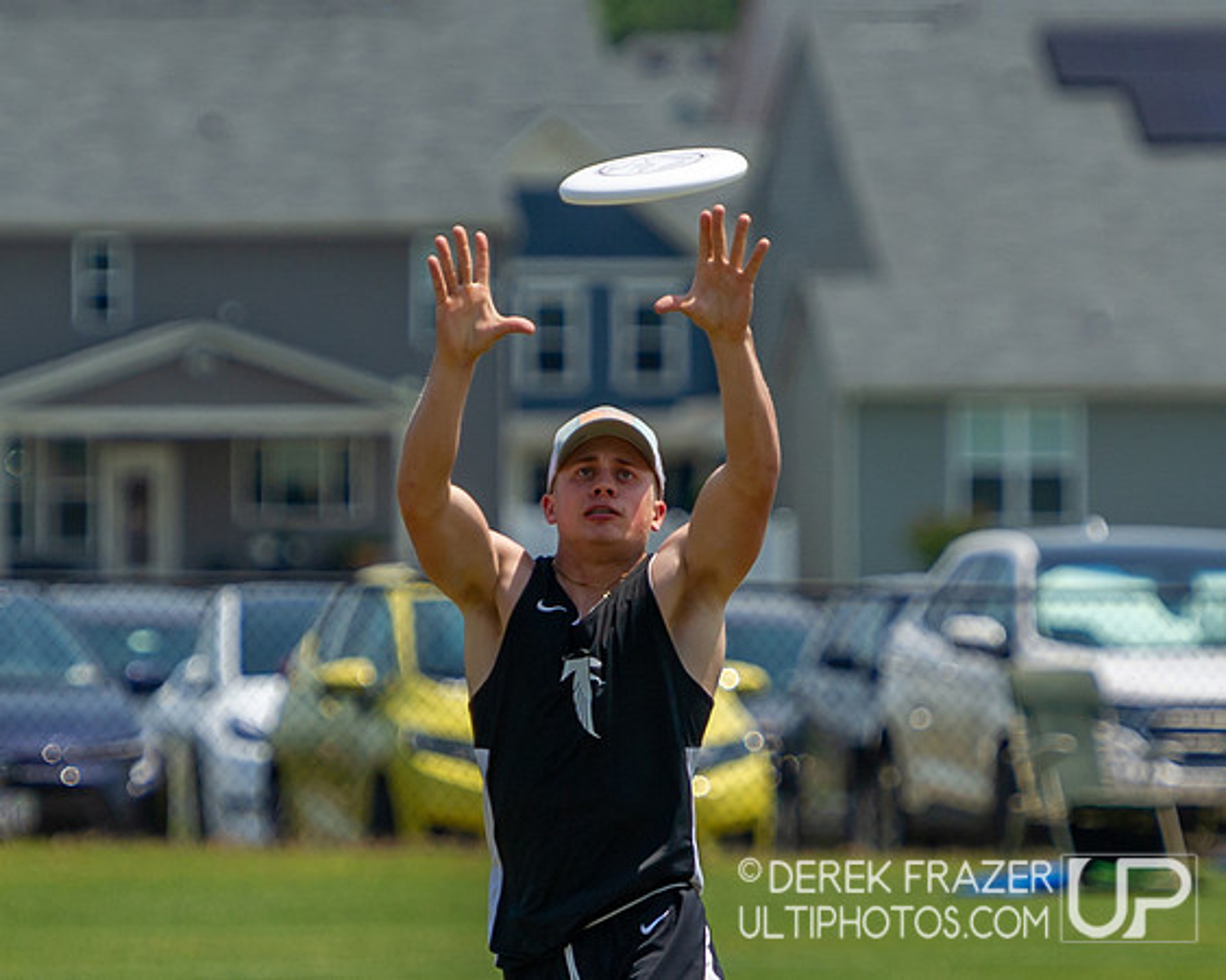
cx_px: 565
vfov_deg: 2.6
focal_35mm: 588
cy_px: 755
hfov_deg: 3.3
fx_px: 21335
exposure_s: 1/3200
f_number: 4
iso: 250
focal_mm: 220
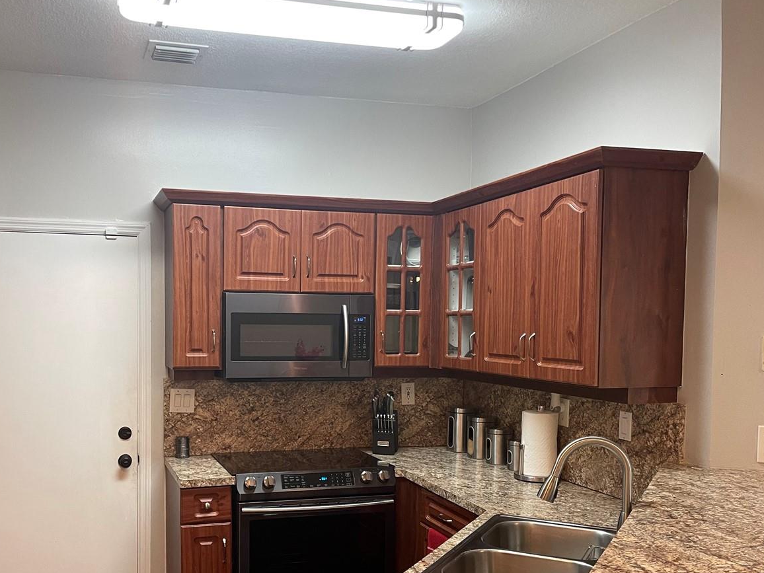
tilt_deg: -4.6
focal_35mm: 36
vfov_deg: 39.3
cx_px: 308
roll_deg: -1.0
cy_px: 368
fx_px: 795
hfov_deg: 51.0
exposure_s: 1/60
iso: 160
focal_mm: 5.1
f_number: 1.6
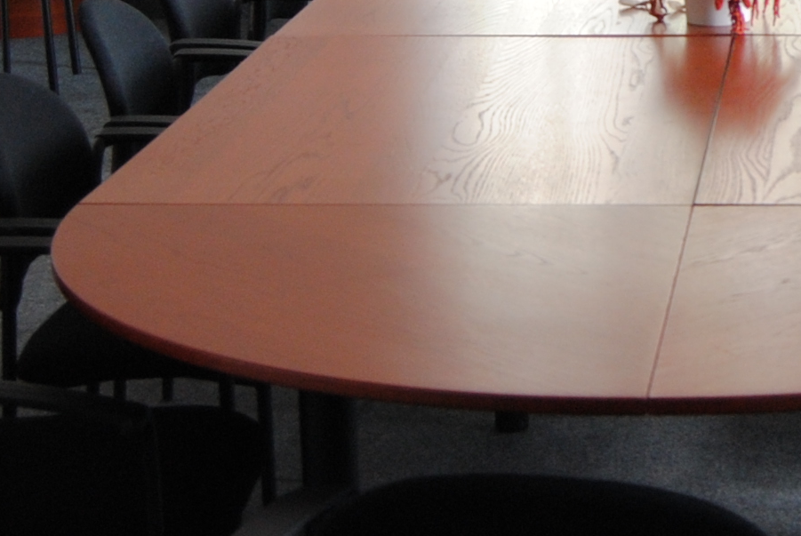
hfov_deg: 17.2
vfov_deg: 11.7
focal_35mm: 116
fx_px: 2584
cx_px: 806
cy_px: -67
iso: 250
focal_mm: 18
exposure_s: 1/30
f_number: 3.5
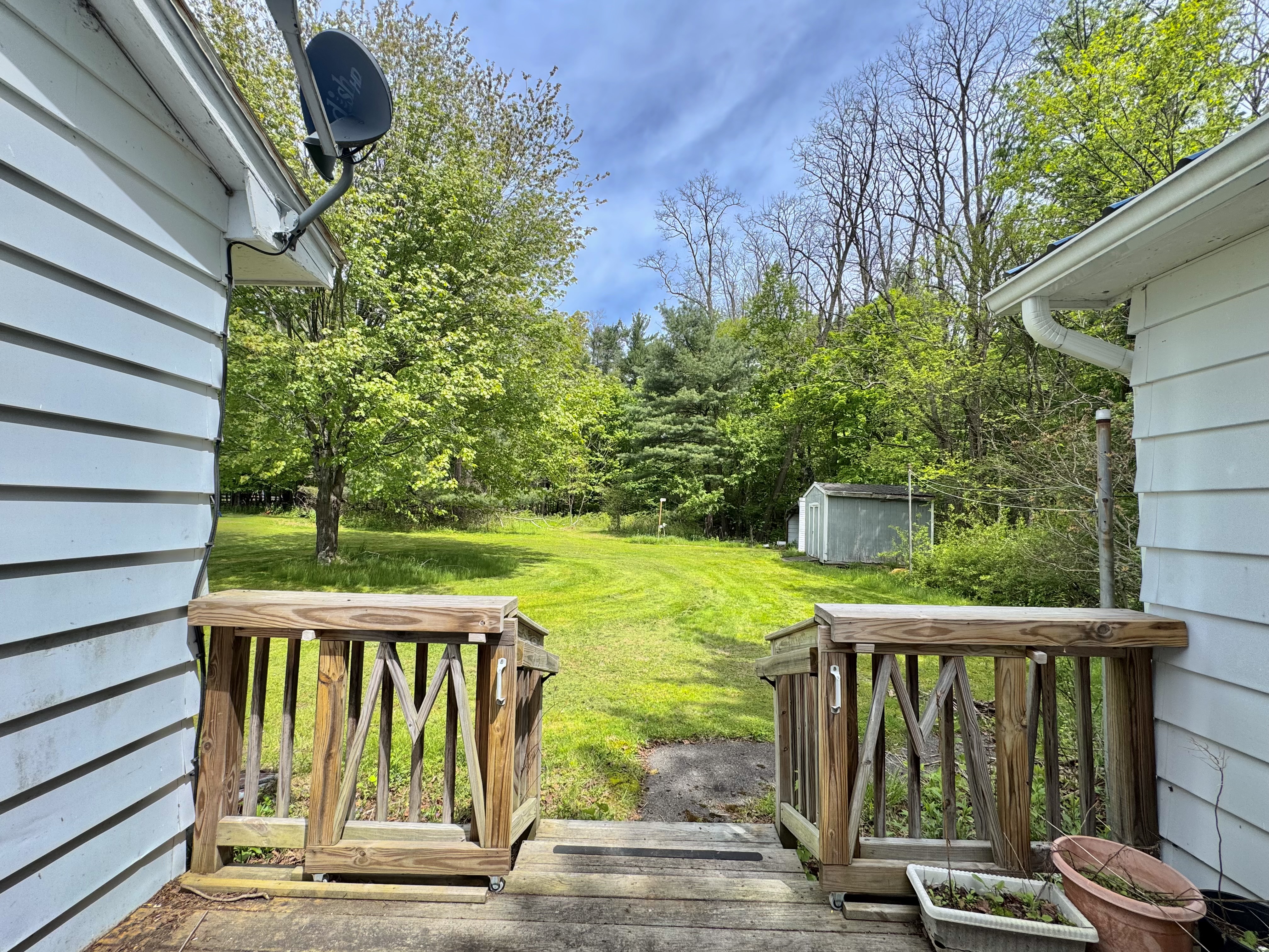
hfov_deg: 102.1
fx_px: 513
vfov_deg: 85.7
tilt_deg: +3.1
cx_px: 634
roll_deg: -0.9
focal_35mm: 14
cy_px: 476
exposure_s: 1/899
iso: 50
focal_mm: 2.22
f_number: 2.2
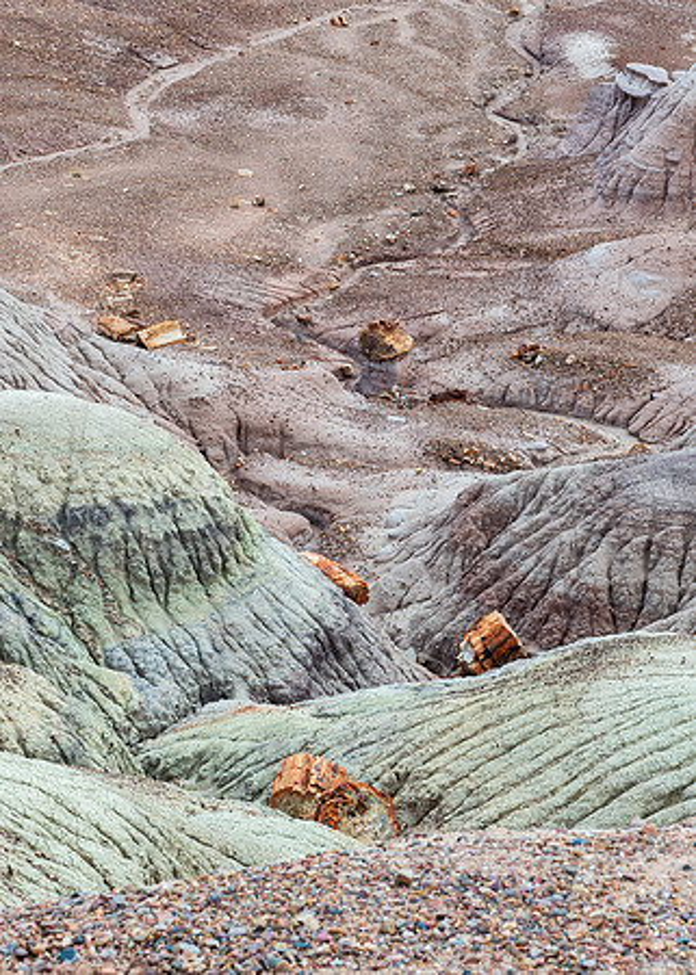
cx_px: 429
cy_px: 438
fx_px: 3579
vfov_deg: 15.5
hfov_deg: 11.1
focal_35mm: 129
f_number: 18
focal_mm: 70
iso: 400
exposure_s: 1/200
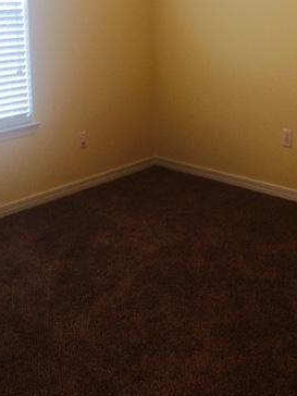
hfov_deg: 28.5
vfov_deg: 36.0
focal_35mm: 51
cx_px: 176
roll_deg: +1.2
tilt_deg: -8.0
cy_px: 69
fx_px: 583
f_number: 2.2
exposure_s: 1/30
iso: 40
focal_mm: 4.15
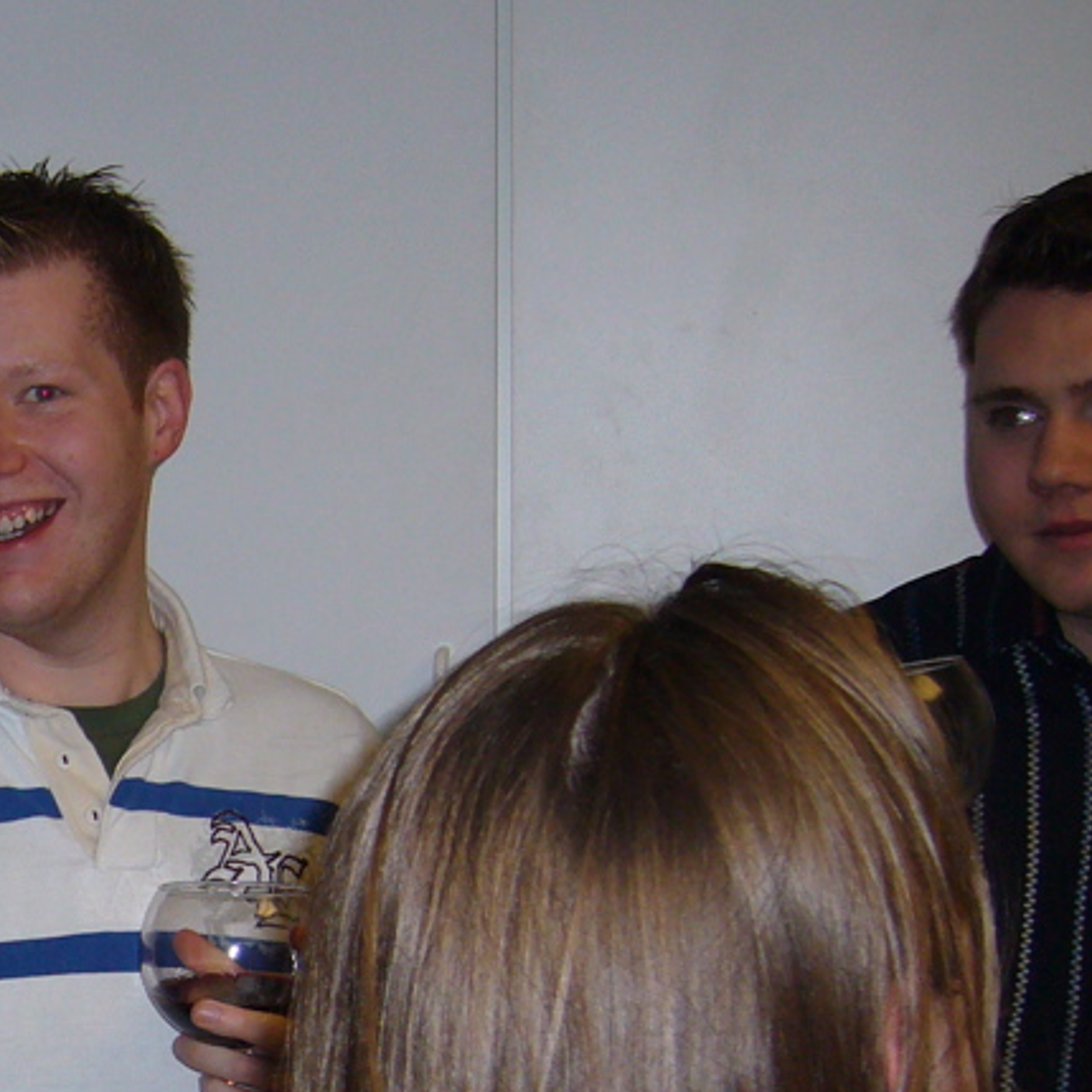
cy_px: 975
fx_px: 3284
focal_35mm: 92
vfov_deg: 18.6
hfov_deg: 17.7
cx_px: -312
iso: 100
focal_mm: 5.8
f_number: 2.8
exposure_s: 1/60
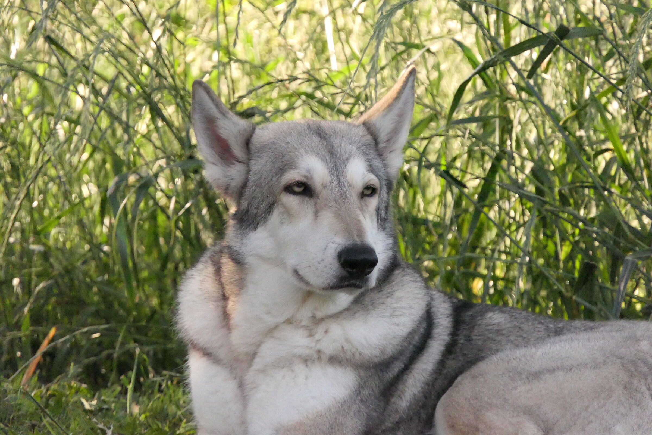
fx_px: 6338
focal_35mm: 350
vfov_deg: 3.9
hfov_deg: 5.9
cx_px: 326
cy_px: 218
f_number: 4.5
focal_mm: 128.3
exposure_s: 1/1300
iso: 6400
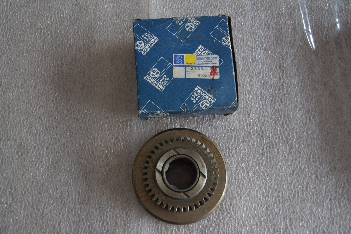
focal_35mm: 36
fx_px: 351
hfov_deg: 53.1
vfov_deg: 36.9
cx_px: 176
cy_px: 117
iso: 2000
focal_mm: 24
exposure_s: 1/60
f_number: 4
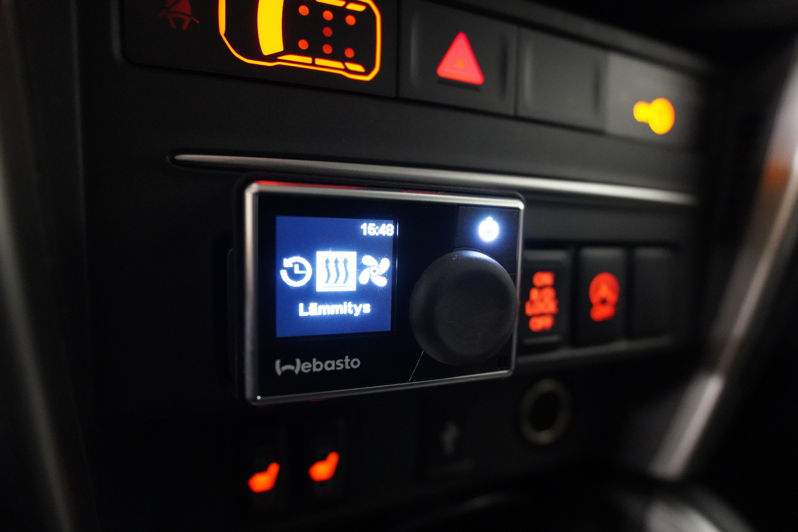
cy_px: 266
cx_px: 399
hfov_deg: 93.3
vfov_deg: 70.4
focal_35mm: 17
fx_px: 377
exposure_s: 1/50
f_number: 2.8
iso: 12800
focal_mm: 17
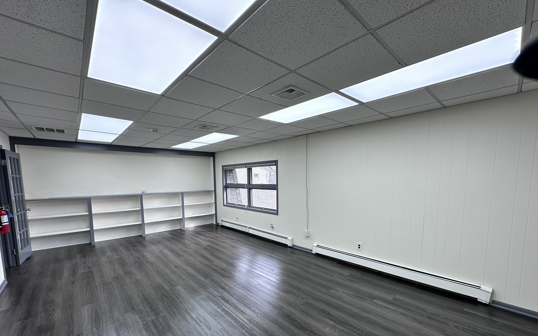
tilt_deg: -5.6
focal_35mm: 15
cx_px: 270
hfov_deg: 101.5
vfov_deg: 74.0
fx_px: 220
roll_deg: +0.5
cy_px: 200
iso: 50
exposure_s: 1/120
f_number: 2.2
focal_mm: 2.22
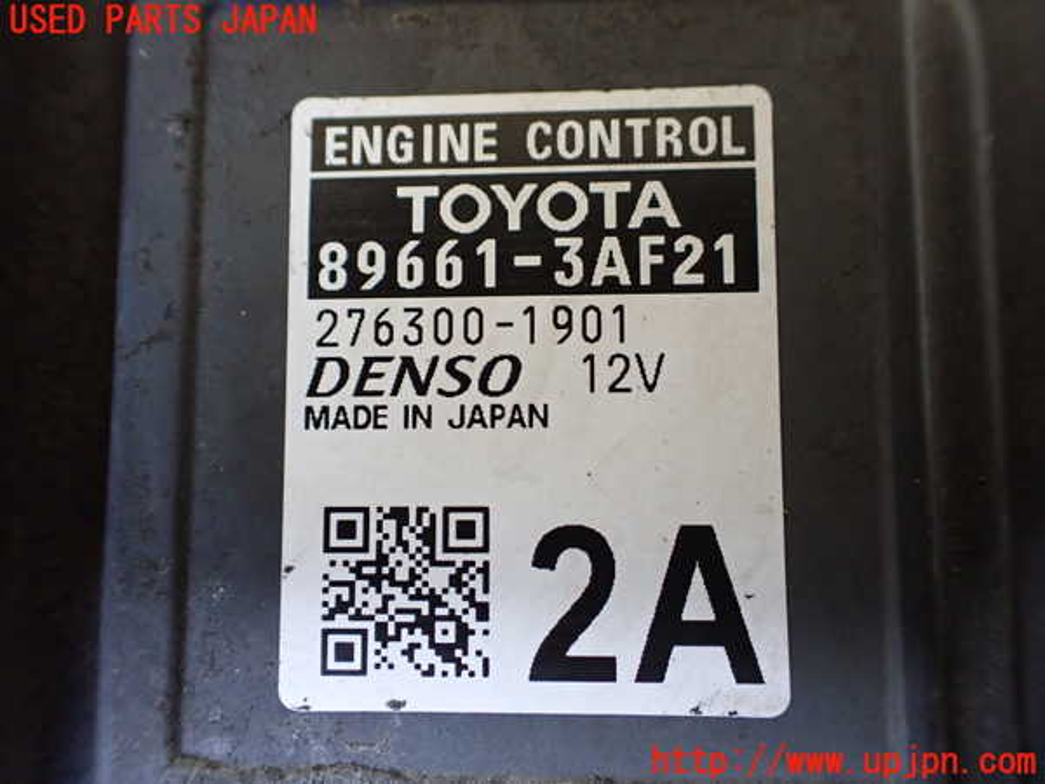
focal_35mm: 30
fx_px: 906
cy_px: 392
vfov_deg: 46.8
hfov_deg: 60.0
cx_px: 522
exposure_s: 1/125
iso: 800
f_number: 2.3
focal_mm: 5.4
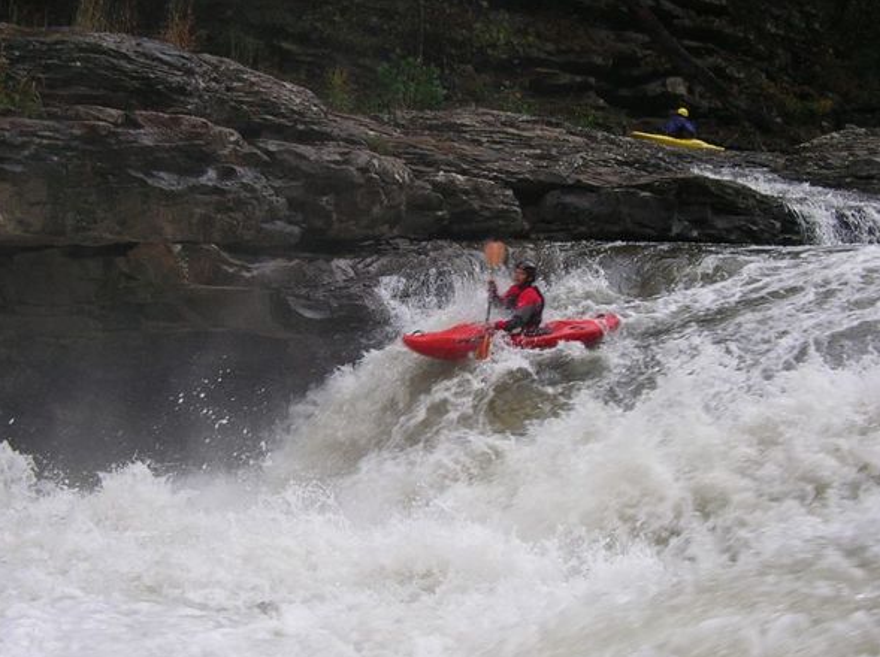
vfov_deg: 20.4
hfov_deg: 27.1
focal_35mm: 72
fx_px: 1828
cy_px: 346
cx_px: 403
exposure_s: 1/125
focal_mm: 8.2
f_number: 3.2
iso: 50
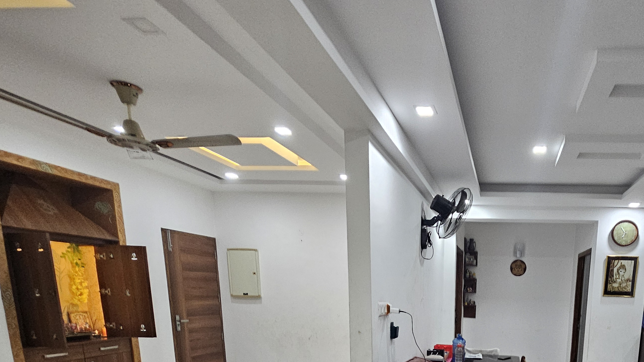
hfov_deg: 76.4
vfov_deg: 43.3
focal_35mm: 22
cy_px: 371
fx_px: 376
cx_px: 467
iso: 400
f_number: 2.2
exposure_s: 1/50
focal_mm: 2.2
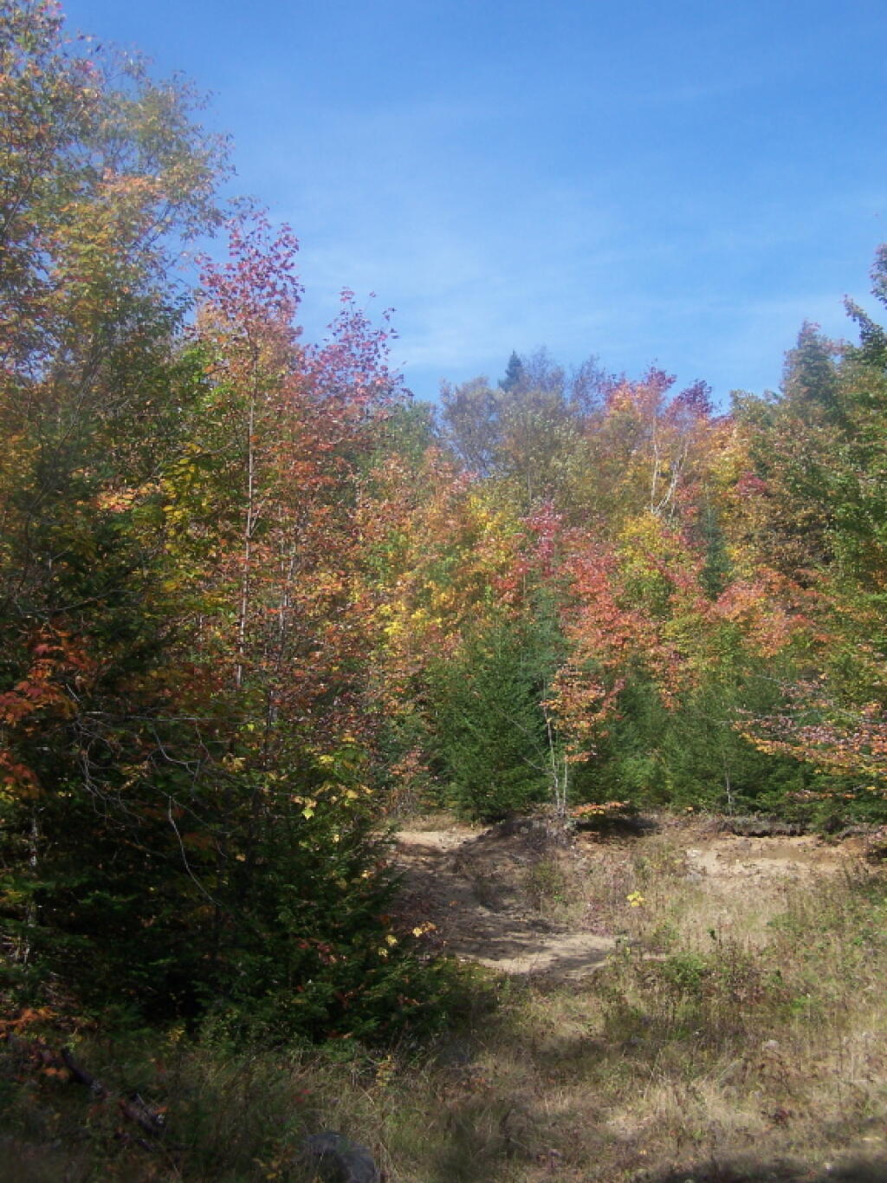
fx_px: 1298
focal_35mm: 38
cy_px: 592
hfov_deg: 37.7
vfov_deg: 49.0
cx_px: 444
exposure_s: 1/1000
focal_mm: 6.3
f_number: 2.8
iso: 80
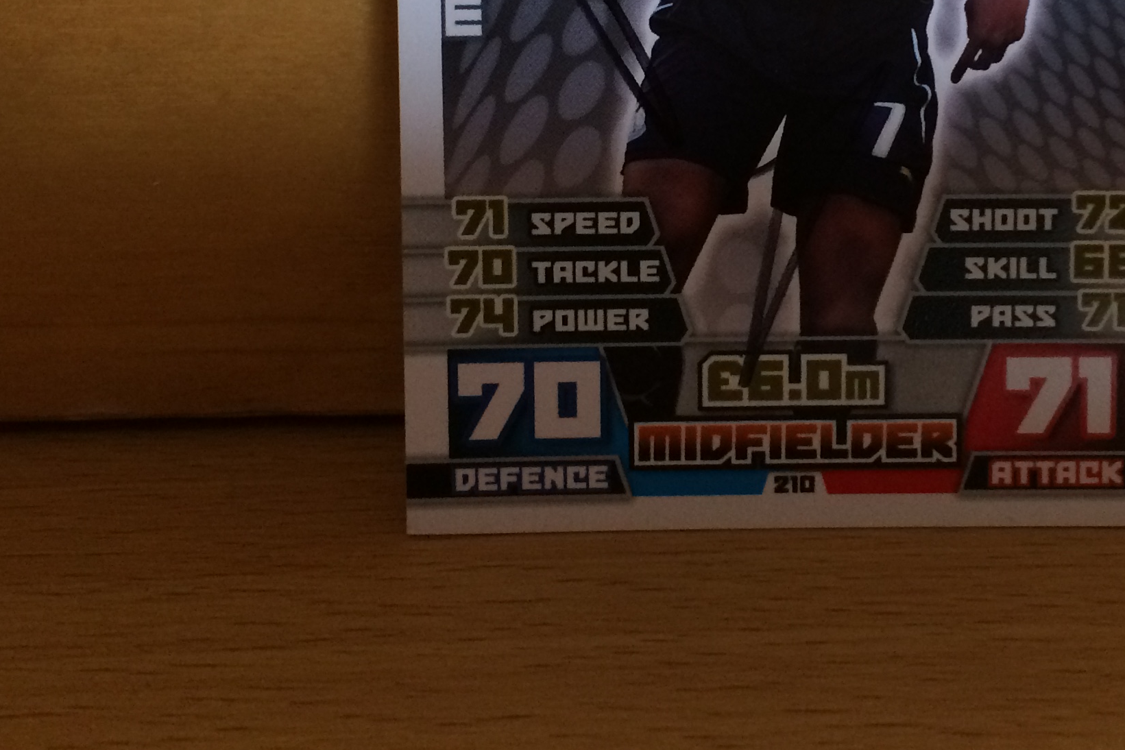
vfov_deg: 21.8
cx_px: 755
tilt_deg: -16.1
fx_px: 1875
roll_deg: +0.9
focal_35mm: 60
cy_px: -3
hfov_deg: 33.1
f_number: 2.2
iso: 160
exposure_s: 1/30
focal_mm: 4.15
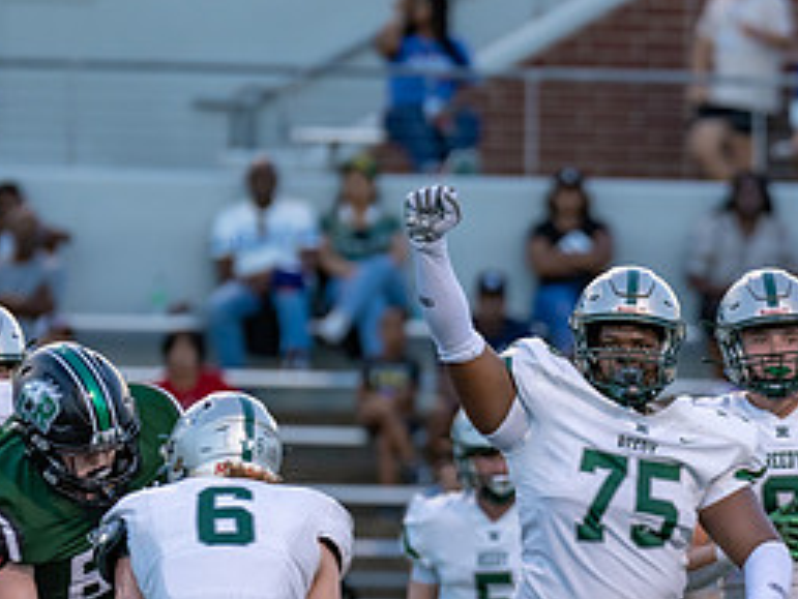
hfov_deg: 3.2
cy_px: 565
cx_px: 564
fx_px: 14115
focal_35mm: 612
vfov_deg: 2.4
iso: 500
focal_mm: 200
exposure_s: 1/640
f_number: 2.8
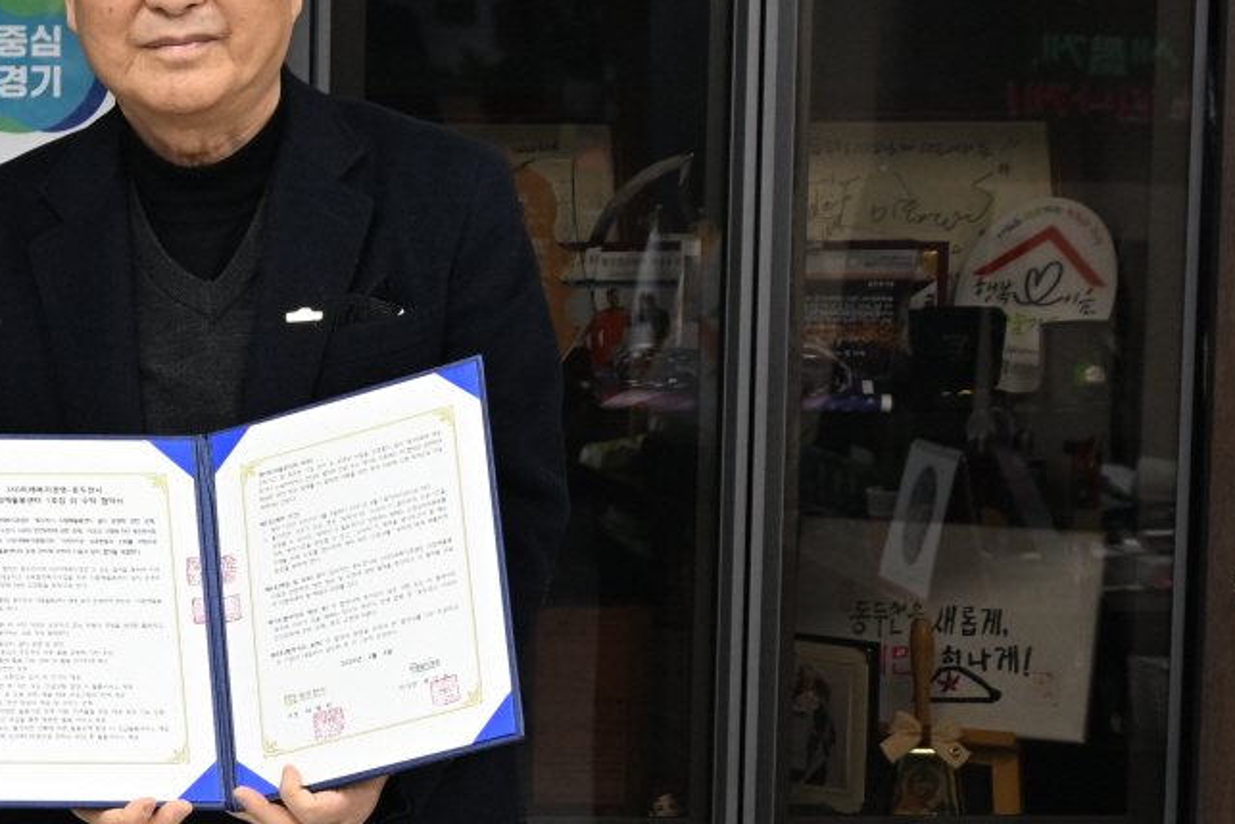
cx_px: -94
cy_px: 186
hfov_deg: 24.4
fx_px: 2682
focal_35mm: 78
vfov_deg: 17.3
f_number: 5
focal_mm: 33.5
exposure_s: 1/100
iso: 500
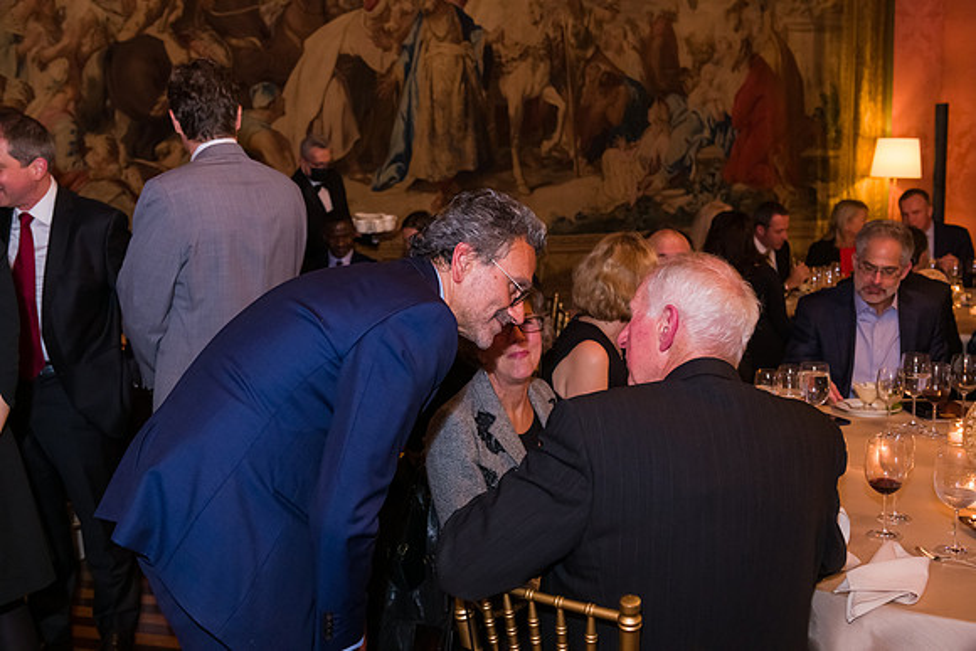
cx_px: 488
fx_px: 1085
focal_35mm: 40
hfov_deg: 48.4
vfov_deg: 33.4
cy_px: 326
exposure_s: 1/80
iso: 3200
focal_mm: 40
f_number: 5
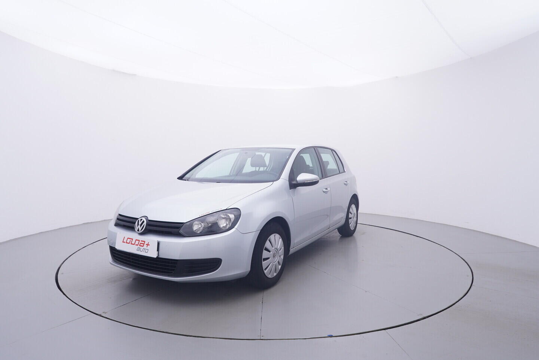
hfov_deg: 77.3
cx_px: 270
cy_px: 180
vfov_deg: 56.2
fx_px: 337
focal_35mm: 22
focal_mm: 15
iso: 200
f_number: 5
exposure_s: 1/80
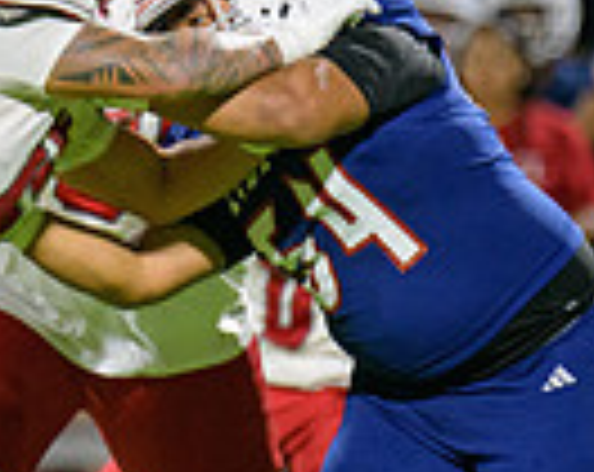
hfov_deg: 1.6
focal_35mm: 1239
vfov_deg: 1.2
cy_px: 362
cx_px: -112
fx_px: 21734
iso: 2000
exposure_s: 1/250
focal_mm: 300
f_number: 2.8
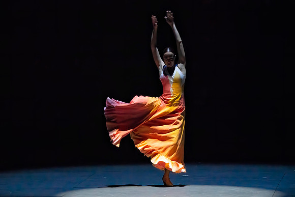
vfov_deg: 3.9
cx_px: 143
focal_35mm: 349
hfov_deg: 5.9
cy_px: 99
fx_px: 2857
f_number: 18
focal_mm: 339
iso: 16000
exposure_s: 1/400
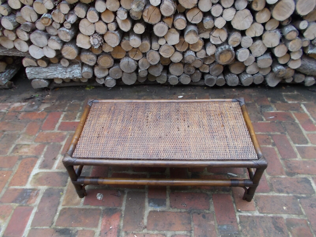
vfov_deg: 53.1
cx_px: 158
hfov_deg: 67.3
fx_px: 237
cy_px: 118
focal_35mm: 26
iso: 80
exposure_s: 1/60
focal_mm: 4.6
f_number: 3.2
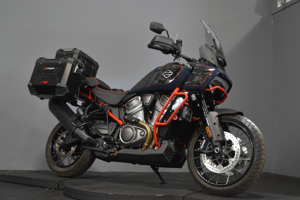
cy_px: 100
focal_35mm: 44
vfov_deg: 30.9
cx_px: 150
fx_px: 363
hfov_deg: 44.9
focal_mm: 29
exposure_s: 1/30
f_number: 4.5
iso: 1250
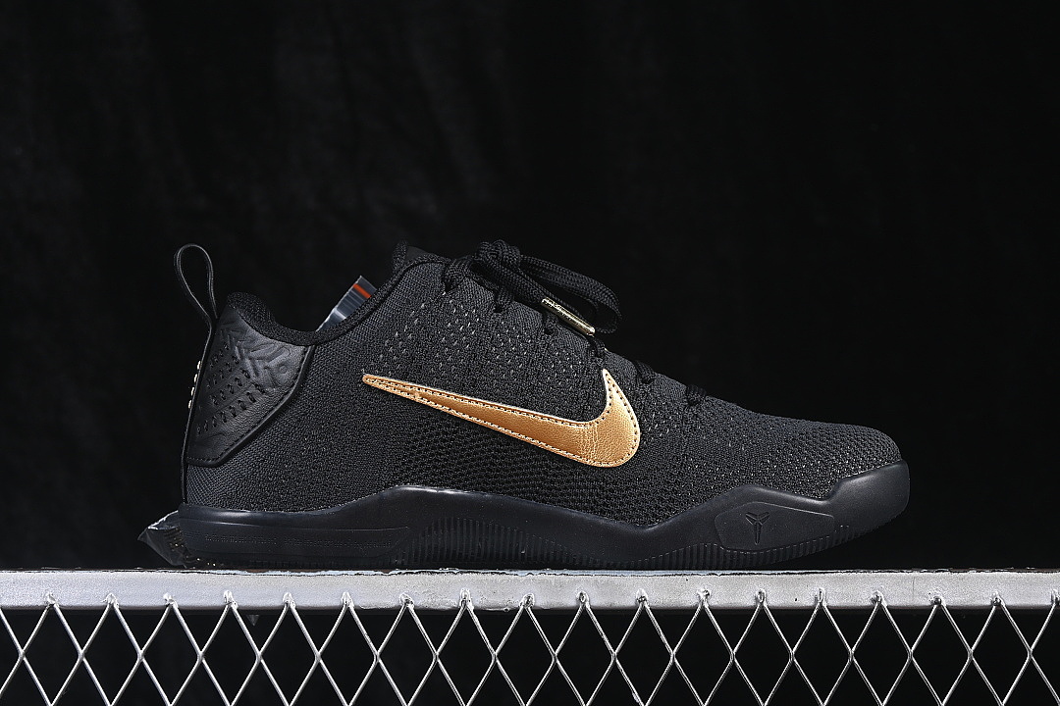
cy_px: 353
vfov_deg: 18.2
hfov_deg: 27.0
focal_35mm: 75
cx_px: 530
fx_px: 2208
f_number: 6.3
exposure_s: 1/60
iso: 160
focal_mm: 50
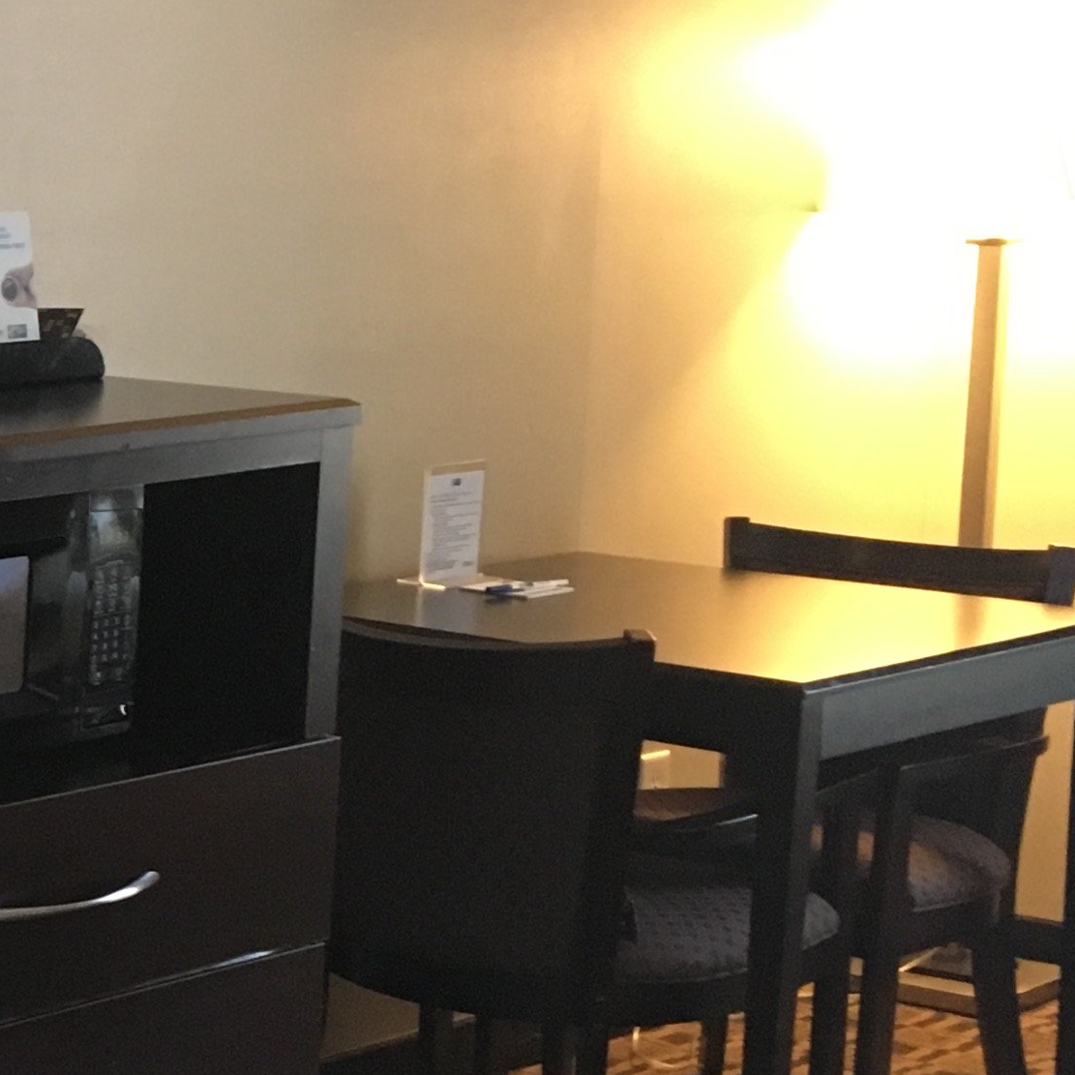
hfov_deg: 16.4
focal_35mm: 93
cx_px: -702
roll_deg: +0.8
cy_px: 668
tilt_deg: -10.4
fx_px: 3268
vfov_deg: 18.7
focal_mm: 4.15
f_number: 2.2
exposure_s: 1/24
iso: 200
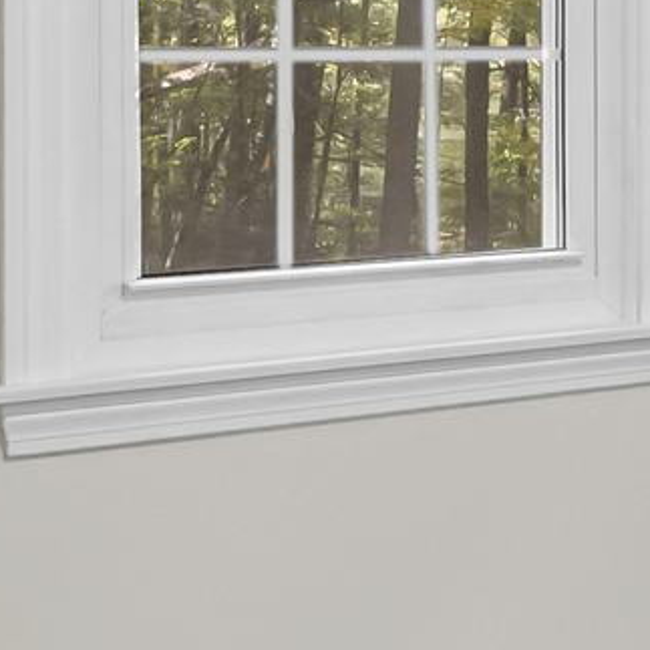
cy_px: 102
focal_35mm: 113
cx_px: 1455
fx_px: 2401
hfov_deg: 12.7
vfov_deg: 15.3
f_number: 7.1
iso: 360
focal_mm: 14
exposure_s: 1/15
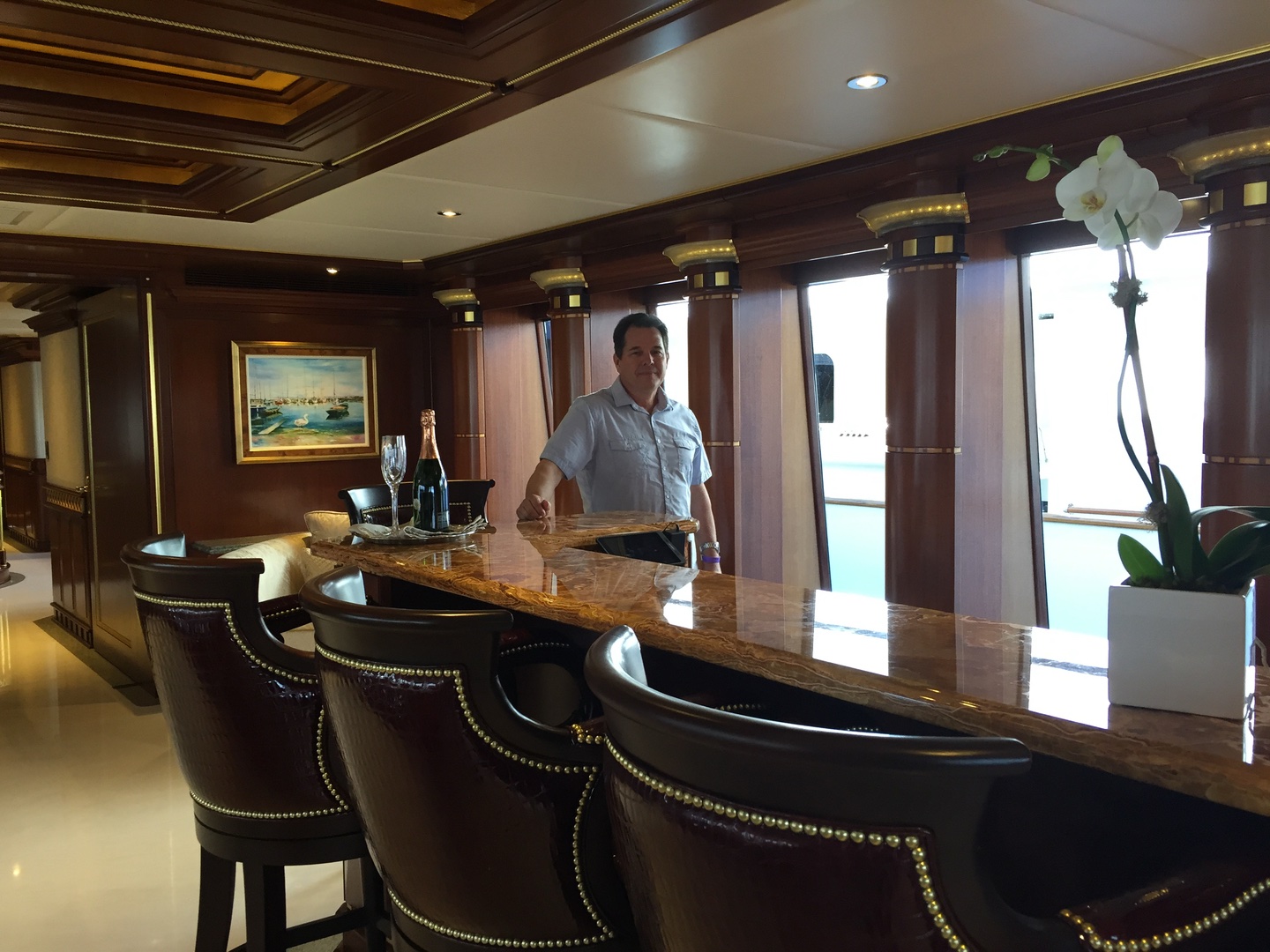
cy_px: 476
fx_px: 1064
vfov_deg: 48.2
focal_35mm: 29
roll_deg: +0.4
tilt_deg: -3.5
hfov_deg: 61.7
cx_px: 635
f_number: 2.2
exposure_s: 1/30
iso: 64
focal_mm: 4.15
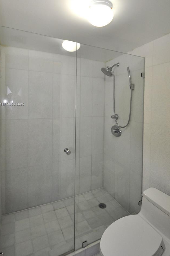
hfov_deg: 64.4
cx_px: 88
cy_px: 104
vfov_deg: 86.0
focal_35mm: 19
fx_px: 135
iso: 400
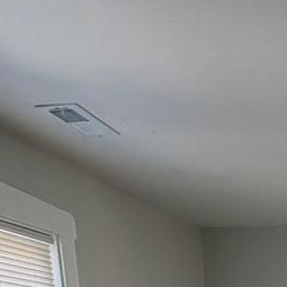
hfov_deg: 22.3
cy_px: 508
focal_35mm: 70
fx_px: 657
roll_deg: +2.5
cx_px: 367
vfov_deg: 19.1
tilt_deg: -11.9
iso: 80
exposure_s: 1/120
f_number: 2.2
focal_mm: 2.22
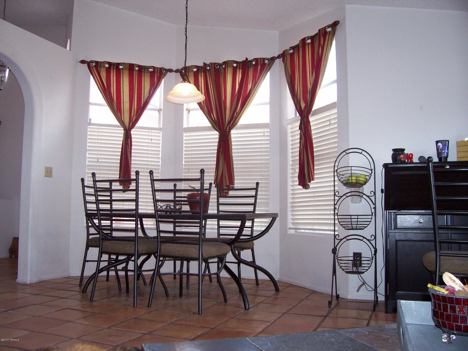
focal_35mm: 34
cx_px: 234
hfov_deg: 54.0
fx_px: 460
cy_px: 176
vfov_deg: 41.8
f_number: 2.7
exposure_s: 1/112
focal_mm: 5.6
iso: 140
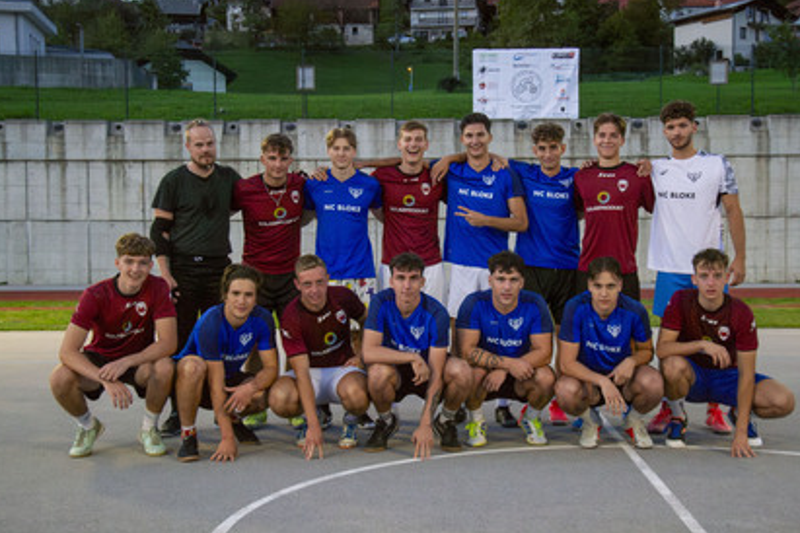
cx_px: 428
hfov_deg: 42.7
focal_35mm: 46
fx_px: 1022
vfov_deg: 29.2
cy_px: 251
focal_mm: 28
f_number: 4
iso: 400
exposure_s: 1/100
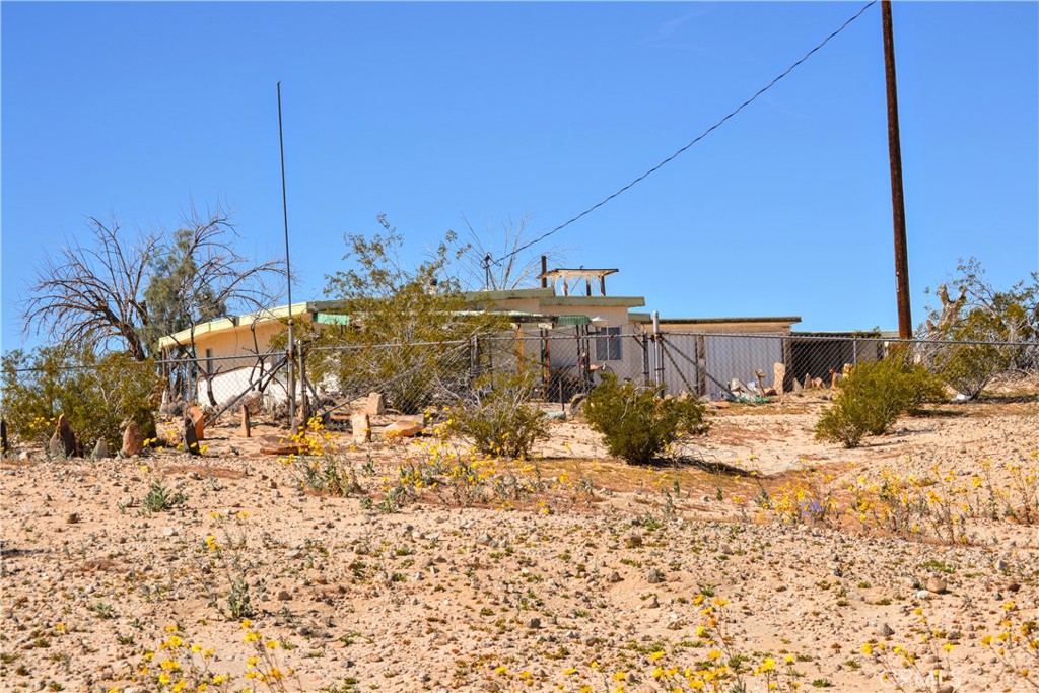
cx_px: 520
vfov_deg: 16.6
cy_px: 346
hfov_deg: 24.6
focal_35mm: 82
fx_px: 2381
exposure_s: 1/320
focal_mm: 55
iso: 100
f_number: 9
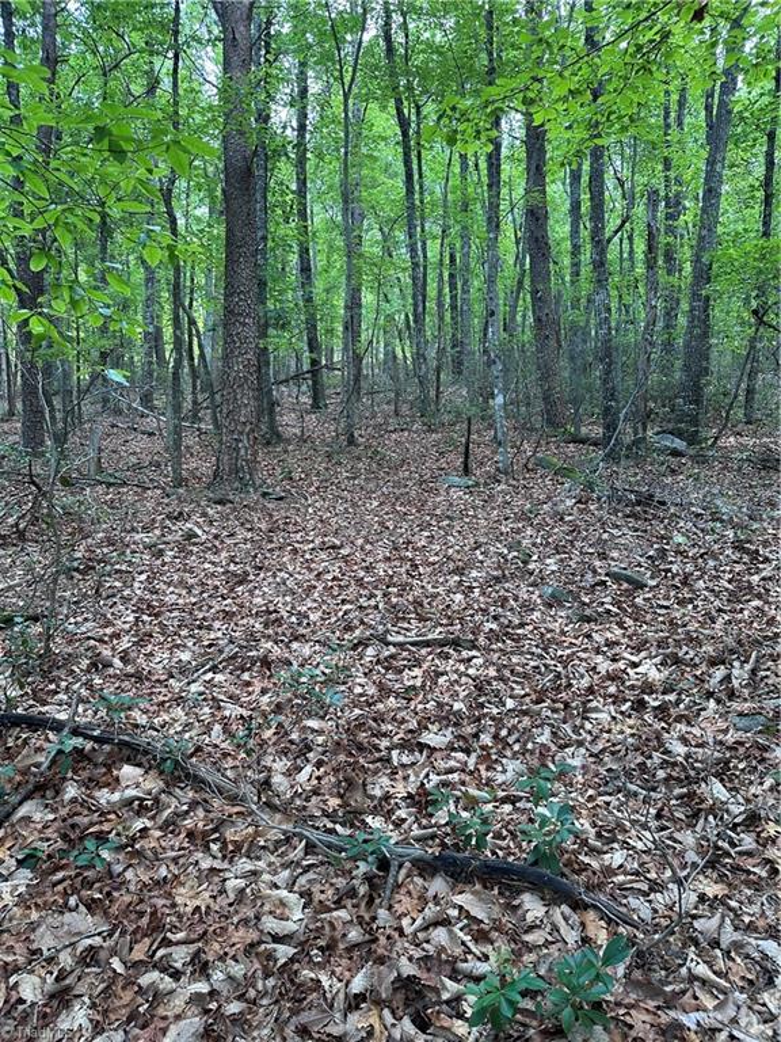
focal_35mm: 24
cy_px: 521
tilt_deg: +3.2
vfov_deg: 71.6
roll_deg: -0.1
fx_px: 722
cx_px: 390
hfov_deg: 56.8
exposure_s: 1/121
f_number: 1.78
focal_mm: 6.86
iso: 100
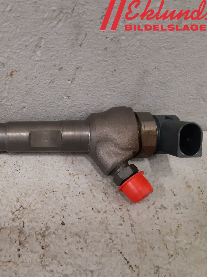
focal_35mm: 36
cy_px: 143
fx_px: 287
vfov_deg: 51.4
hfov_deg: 37.2
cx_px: 23
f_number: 1.7
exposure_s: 1/50
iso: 250
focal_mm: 3.93
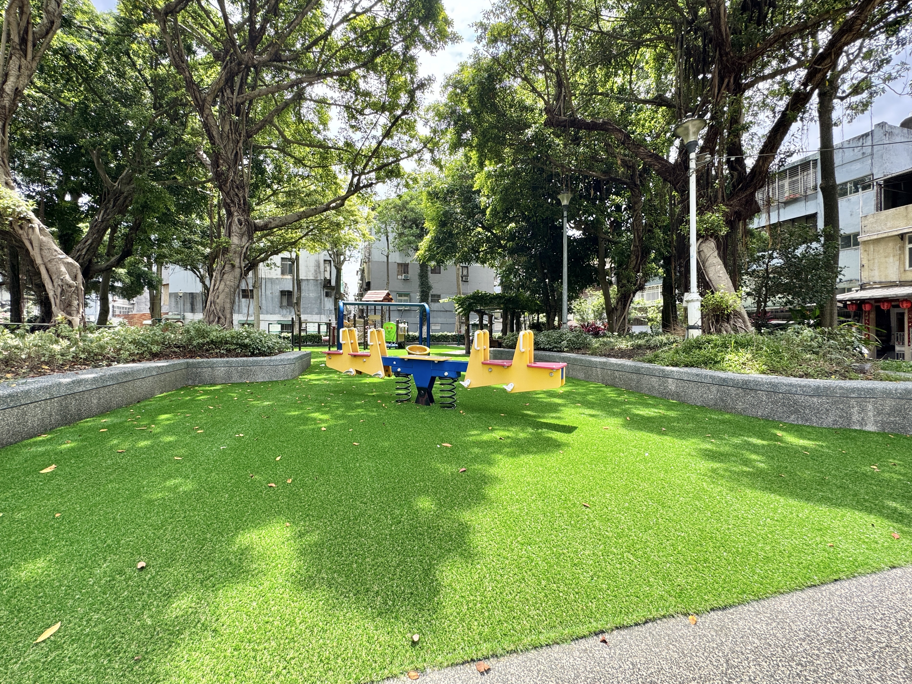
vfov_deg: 81.7
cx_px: 456
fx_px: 395
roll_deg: -0.5
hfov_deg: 98.2
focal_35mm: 15
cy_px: 330
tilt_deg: +0.7
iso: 40
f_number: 2.2
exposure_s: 1/247
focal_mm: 2.22
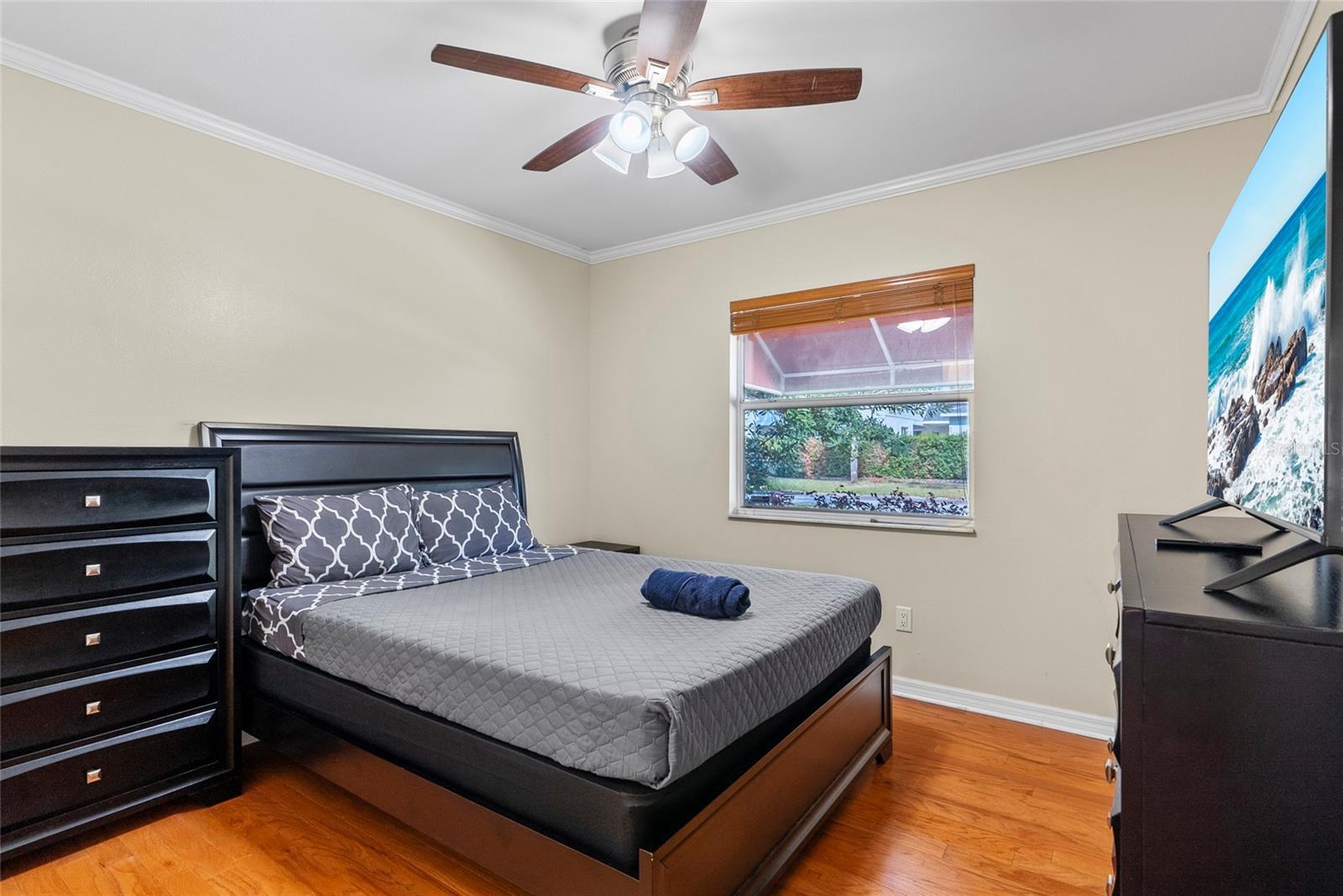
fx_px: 634
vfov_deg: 70.5
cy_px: 448
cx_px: 672
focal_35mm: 17
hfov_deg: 93.3
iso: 640
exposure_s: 1/2
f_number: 8
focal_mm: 17
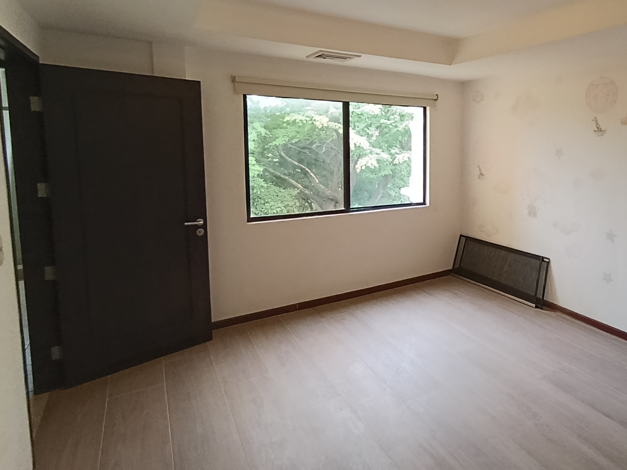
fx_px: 399
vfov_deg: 60.5
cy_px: 184
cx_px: 446
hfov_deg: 72.7
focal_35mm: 22
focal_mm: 1.65
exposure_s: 1/50
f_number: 2.2
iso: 192
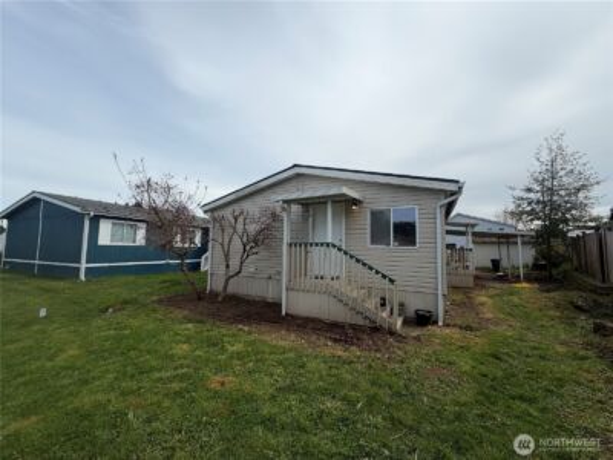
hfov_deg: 102.1
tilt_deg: +4.0
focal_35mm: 14
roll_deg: -0.6
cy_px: 230
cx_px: 306
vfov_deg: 85.7
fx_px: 248
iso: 20
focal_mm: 2.22
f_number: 2.2
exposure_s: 1/888
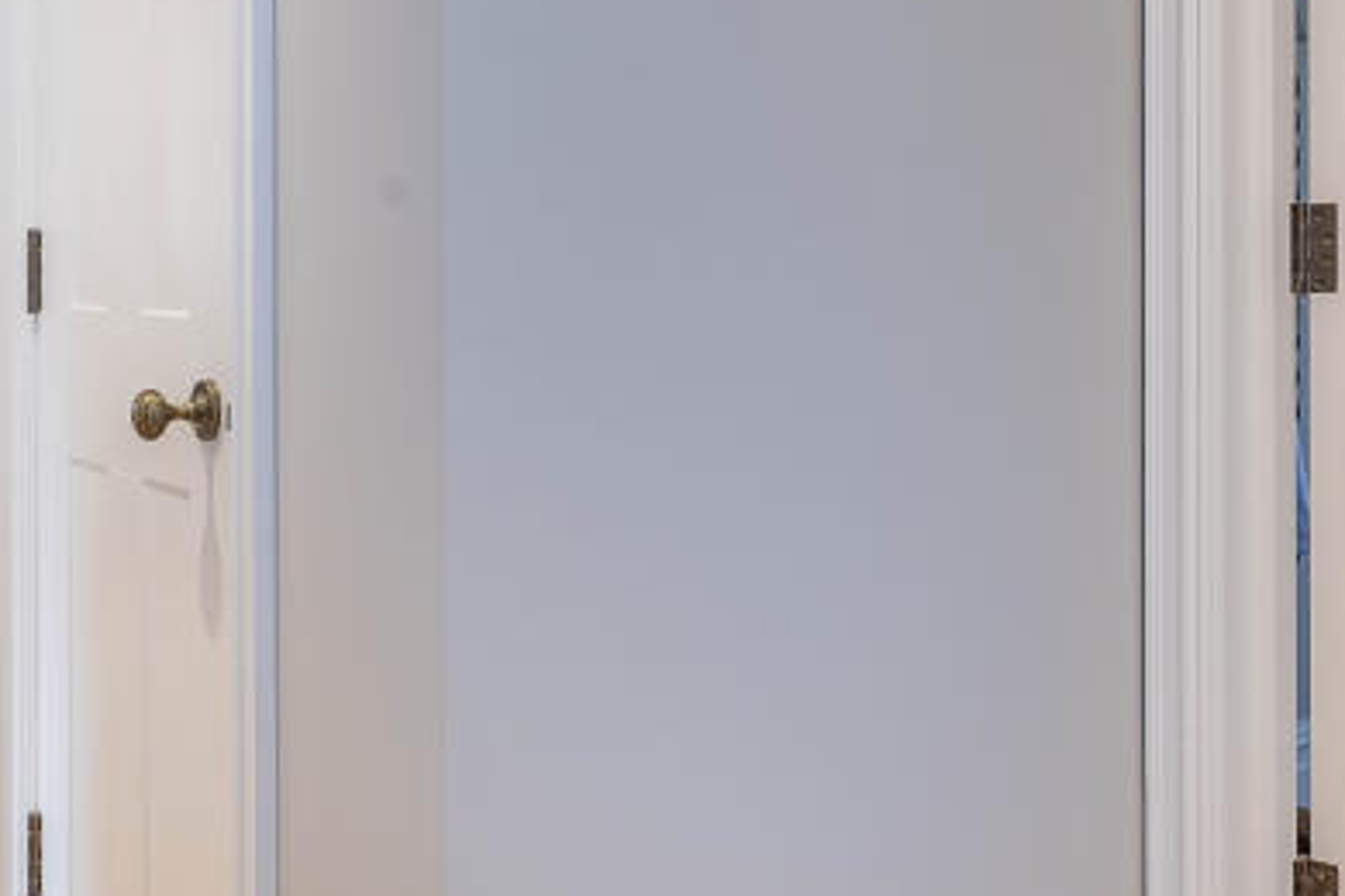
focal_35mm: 42
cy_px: 243
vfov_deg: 31.4
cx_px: 679
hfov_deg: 46.4
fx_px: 1569
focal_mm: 10.5
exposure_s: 1/10
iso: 250
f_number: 5.6
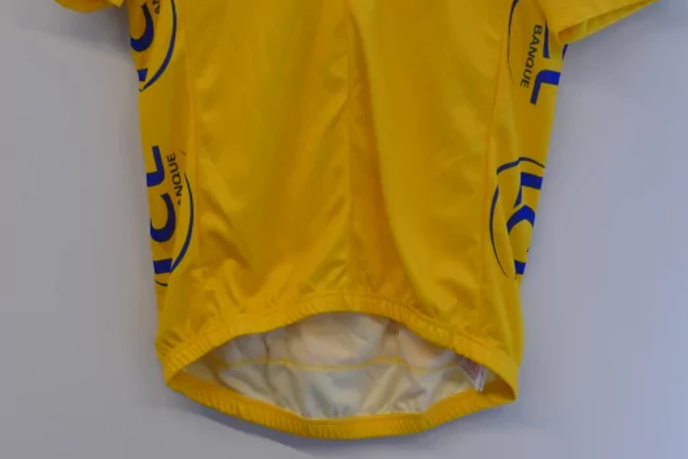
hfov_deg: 26.6
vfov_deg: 17.5
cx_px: 345
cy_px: -22
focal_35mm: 76
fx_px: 1453
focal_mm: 18.17
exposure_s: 1/80
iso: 320
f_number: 3.3
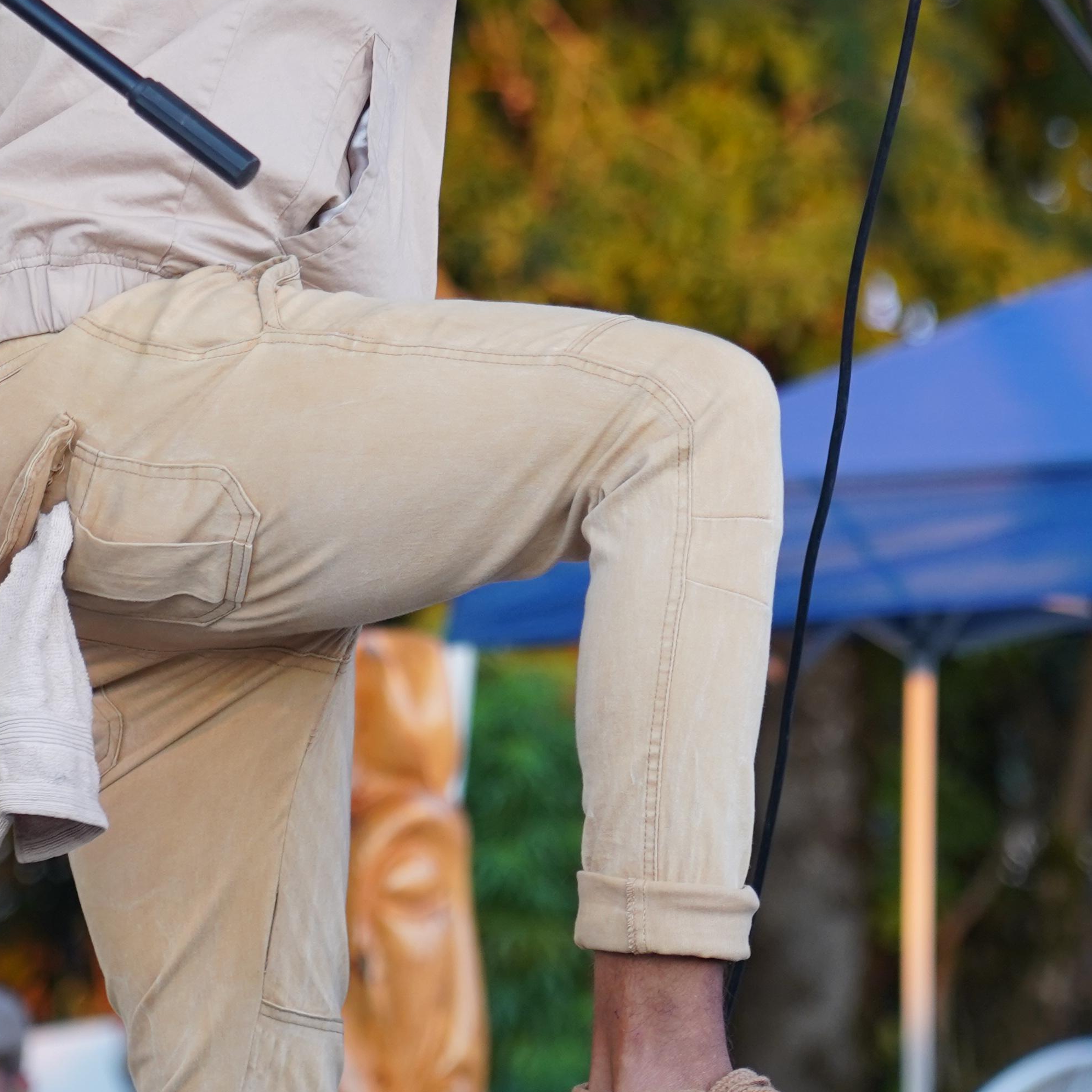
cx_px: 471
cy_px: 45
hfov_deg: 6.5
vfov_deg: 6.5
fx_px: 9601
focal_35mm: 269
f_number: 4
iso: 640
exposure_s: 1/160
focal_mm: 105
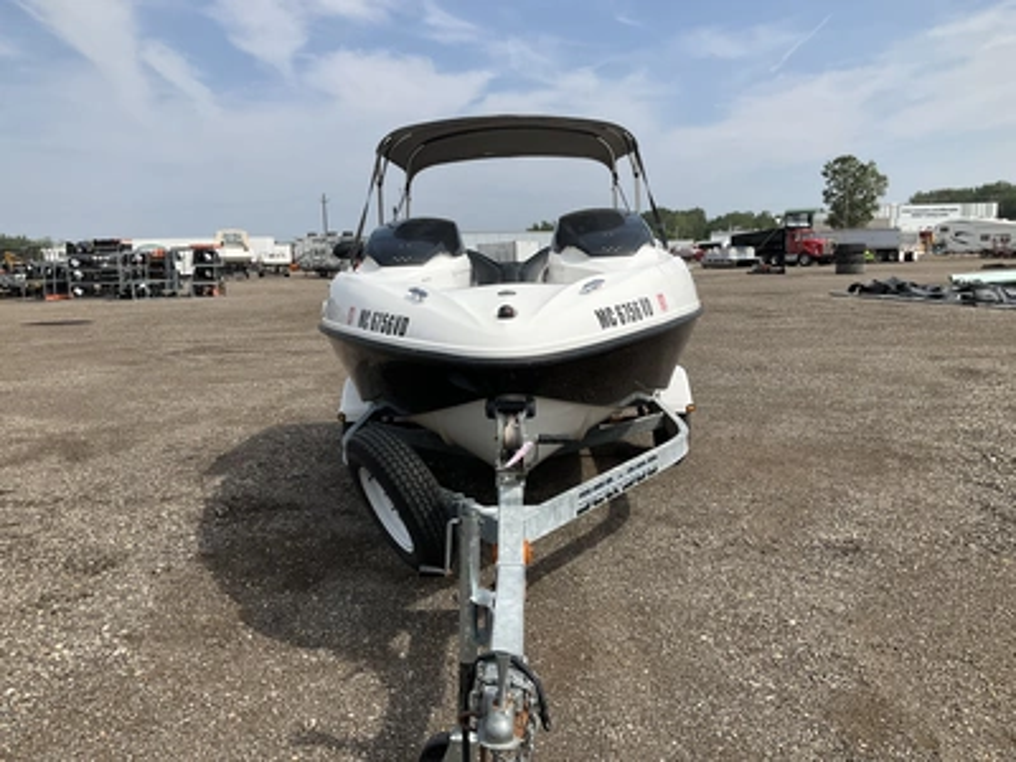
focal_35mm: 29
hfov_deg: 61.7
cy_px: 381
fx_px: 851
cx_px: 508
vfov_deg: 48.2
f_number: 1.8
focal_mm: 3
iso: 25
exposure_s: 1/2141
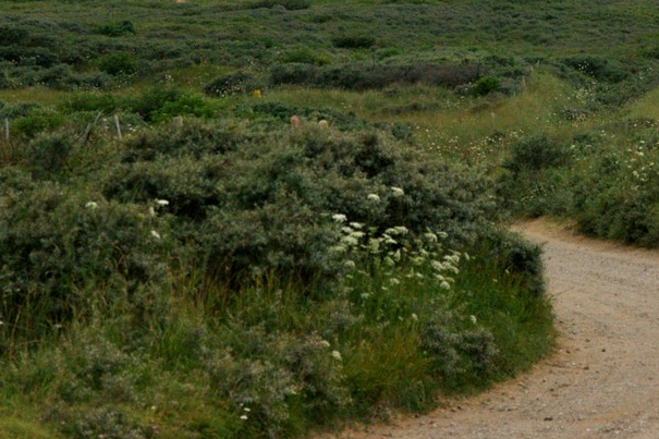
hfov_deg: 9.2
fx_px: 4081
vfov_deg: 6.1
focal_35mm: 223
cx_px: 463
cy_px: 30
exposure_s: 1/800
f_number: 8
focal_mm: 75
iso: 800
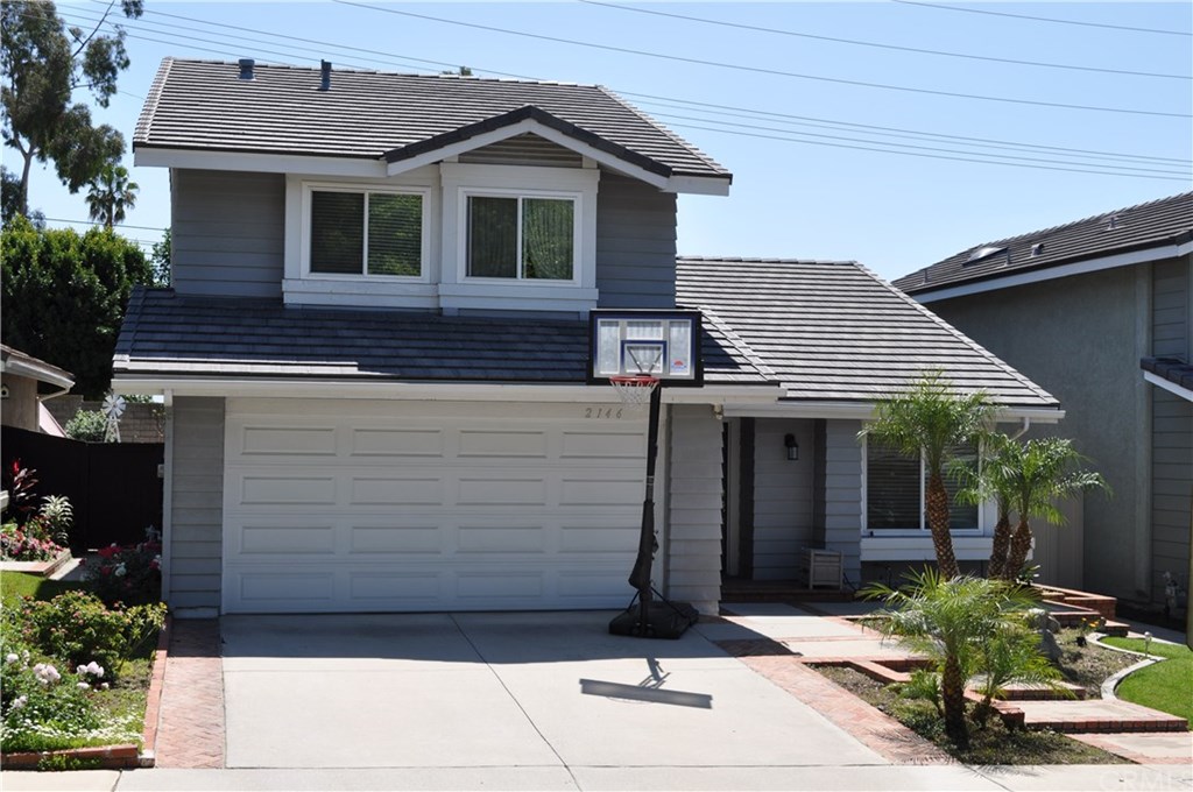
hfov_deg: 43.7
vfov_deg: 29.8
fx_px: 1489
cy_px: 396
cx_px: 596
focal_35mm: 45
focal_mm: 30
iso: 200
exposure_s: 1/320
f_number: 9
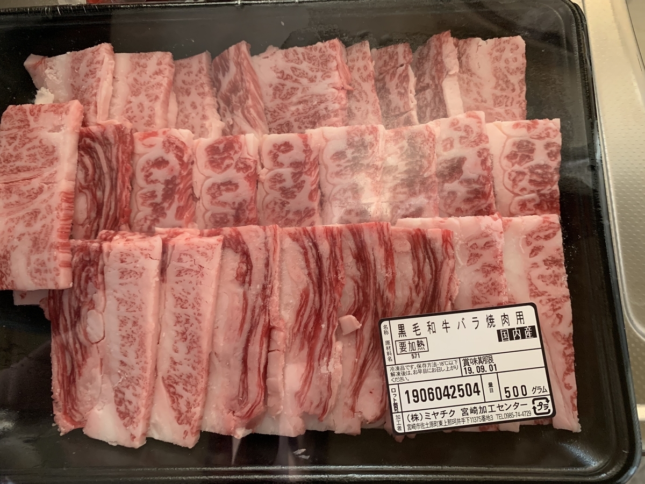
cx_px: 322
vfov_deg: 53.1
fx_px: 484
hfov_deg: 67.3
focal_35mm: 26
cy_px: 242
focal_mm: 4.25
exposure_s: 1/60
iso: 320
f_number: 1.8
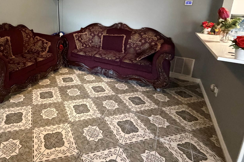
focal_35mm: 24
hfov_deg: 70.7
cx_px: 74
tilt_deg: -12.7
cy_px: 41
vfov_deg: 50.9
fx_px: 163
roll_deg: -1.8
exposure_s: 1/60
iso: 1250
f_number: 2.2
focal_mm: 2.22
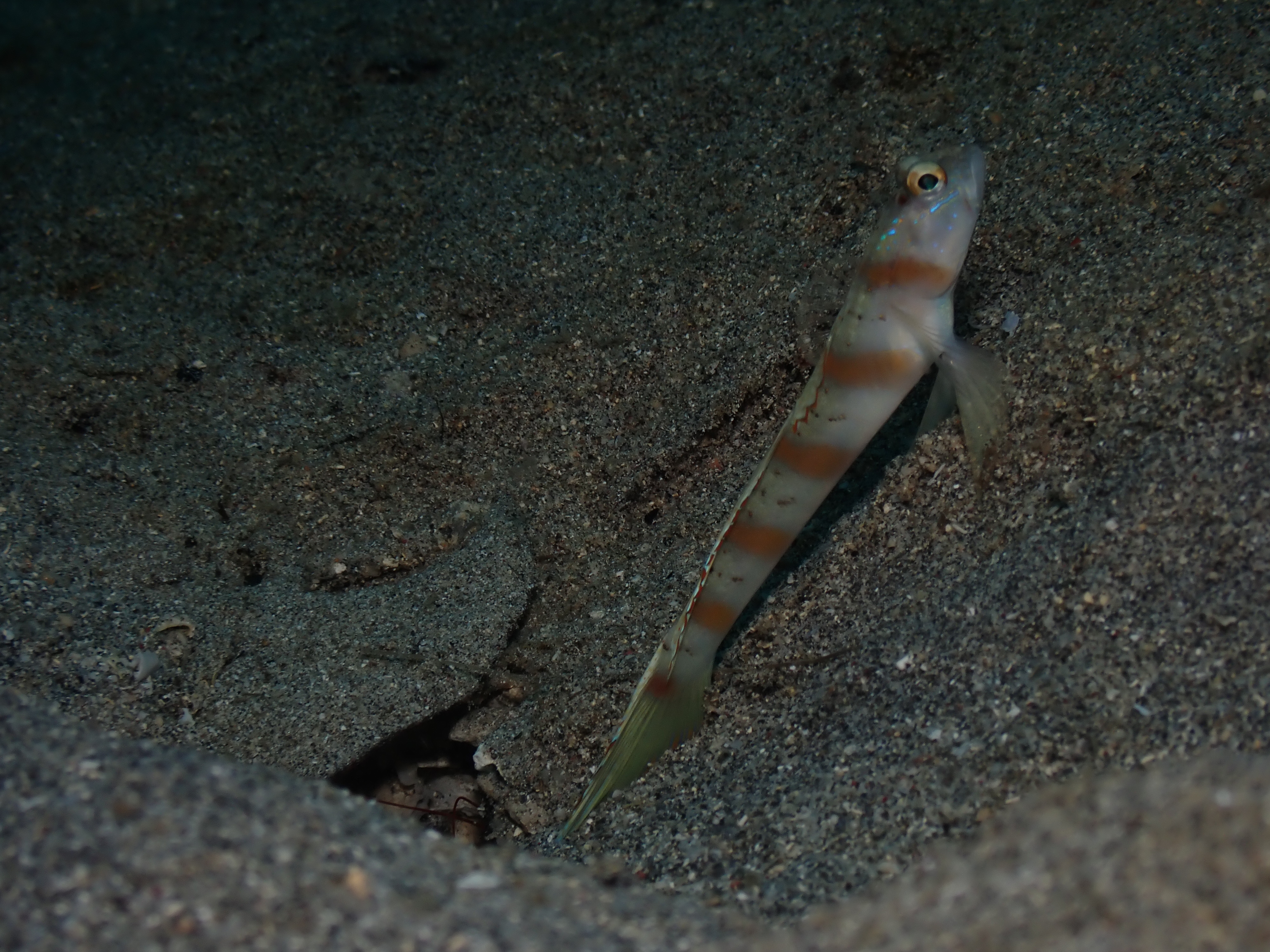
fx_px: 3669
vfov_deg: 14.8
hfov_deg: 19.6
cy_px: 476
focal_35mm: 100
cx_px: 635
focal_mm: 18
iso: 100
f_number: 18
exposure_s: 1/100
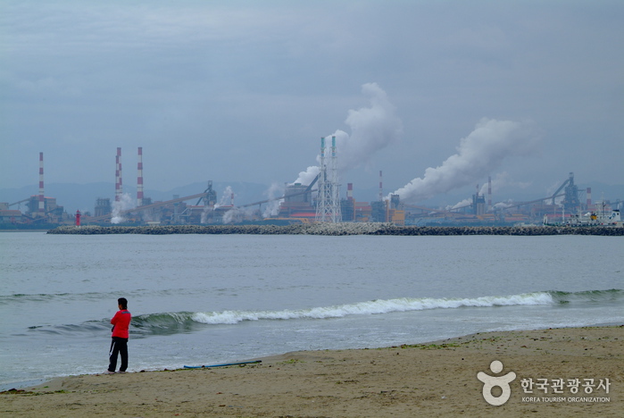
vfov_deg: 10.7
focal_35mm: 128
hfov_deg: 16.0
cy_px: 209
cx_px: 312
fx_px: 2221
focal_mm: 85
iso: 200
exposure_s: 1/350
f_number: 9.5
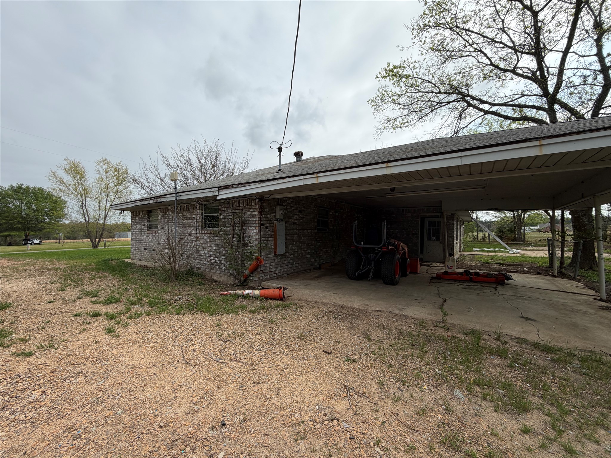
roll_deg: +0.8
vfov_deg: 85.7
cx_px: 306
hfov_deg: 102.1
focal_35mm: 14
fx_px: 247
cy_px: 229
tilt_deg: +1.0
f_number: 2.2
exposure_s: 1/1068
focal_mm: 2.22
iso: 20
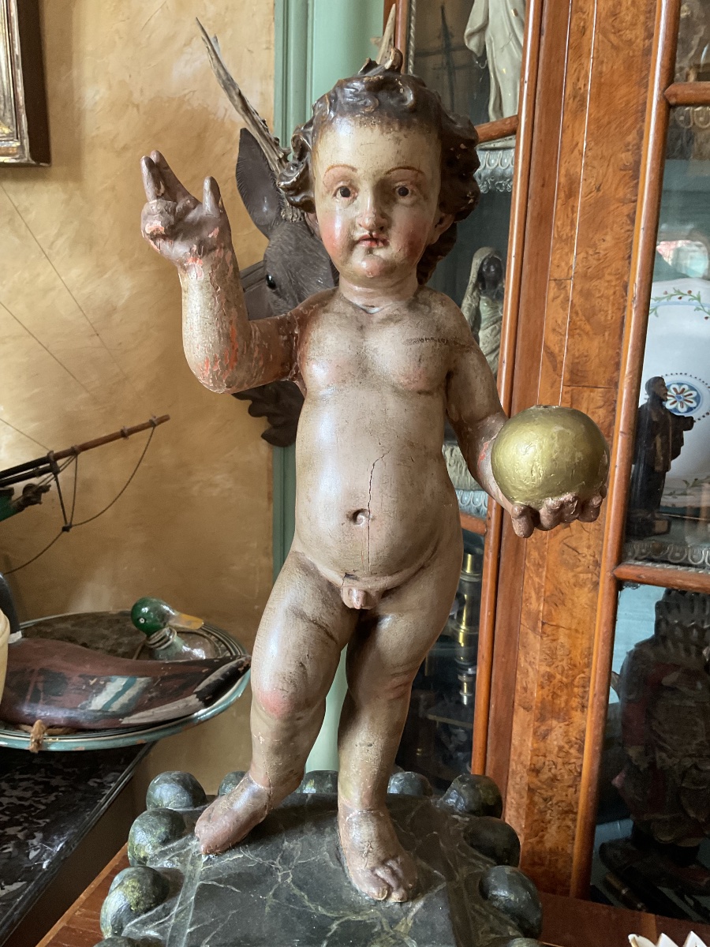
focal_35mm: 29
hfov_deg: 48.2
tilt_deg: -11.4
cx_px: 355
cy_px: 474
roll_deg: -3.0
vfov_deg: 61.7
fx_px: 793
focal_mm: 3
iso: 100
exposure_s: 1/60
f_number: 1.8
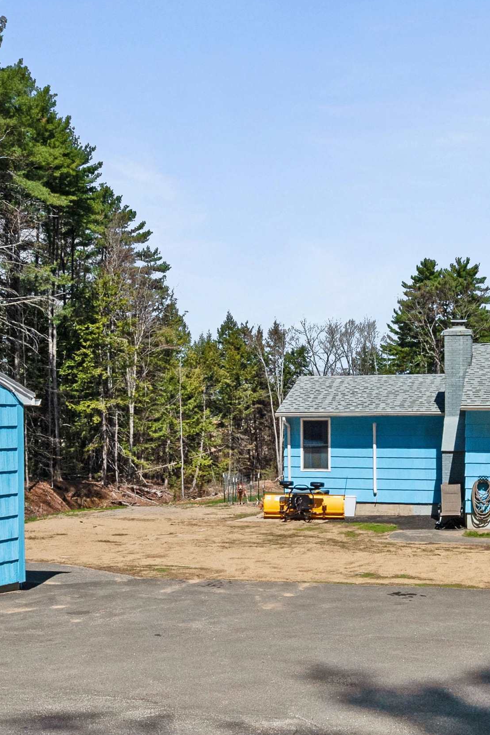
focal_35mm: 39
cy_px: 423
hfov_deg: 34.0
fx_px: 796
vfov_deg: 49.4
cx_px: 319
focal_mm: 14
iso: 200
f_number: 10
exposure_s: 1/500
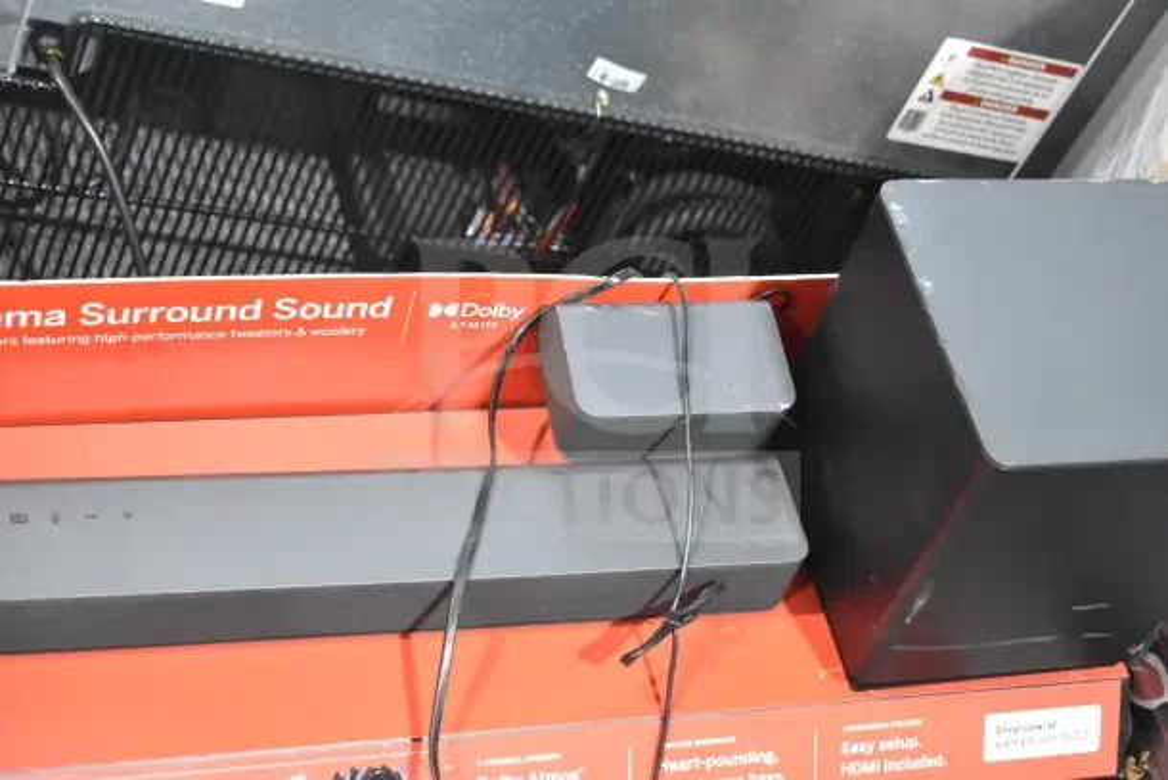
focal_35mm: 60
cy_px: 390
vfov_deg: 22.6
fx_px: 1947
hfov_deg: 33.4
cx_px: 584
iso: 6400
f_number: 5
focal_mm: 40
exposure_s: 1/100
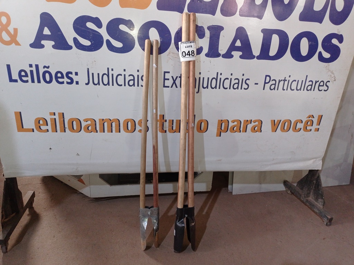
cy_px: 132
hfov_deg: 63.5
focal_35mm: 28
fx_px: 286
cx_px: 177
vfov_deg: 49.7
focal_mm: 4.7
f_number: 1.79
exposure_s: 1/30
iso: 380
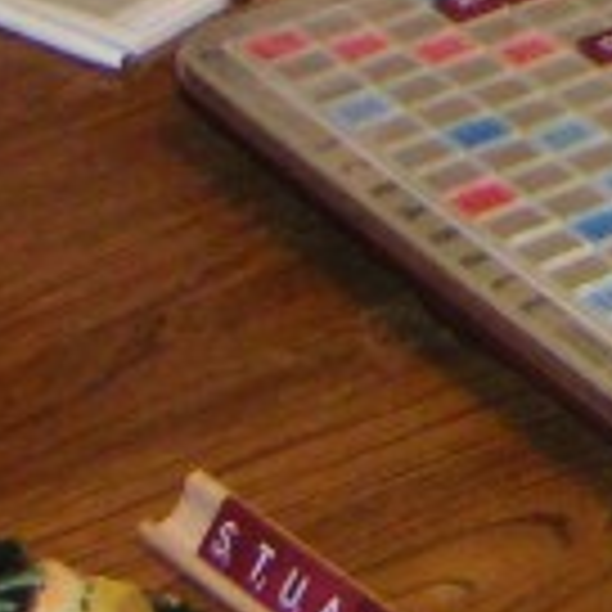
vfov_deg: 8.6
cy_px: -558
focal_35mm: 194
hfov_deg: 8.6
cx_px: 1179
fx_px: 3880
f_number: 2.9
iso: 200
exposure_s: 1/45
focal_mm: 5.1
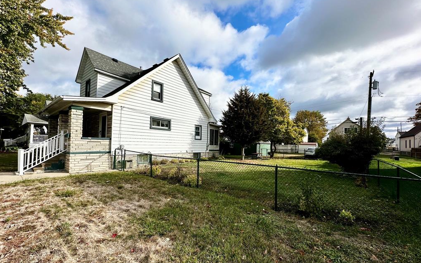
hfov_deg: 101.5
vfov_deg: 74.7
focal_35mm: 15
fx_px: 172
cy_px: 141
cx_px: 211
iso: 50
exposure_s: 1/1984
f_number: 2.2
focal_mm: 2.22
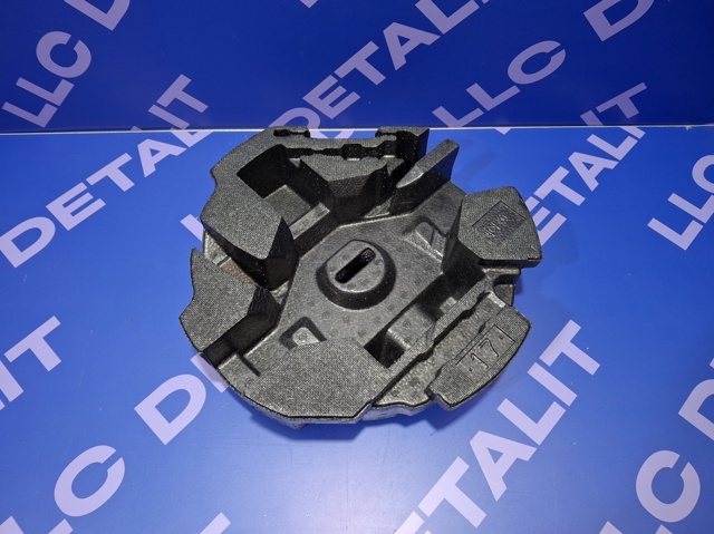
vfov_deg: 54.8
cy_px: 267
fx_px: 515
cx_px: 357
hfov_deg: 69.4
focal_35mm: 25
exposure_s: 1/50
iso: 250
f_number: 1.8
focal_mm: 4.69
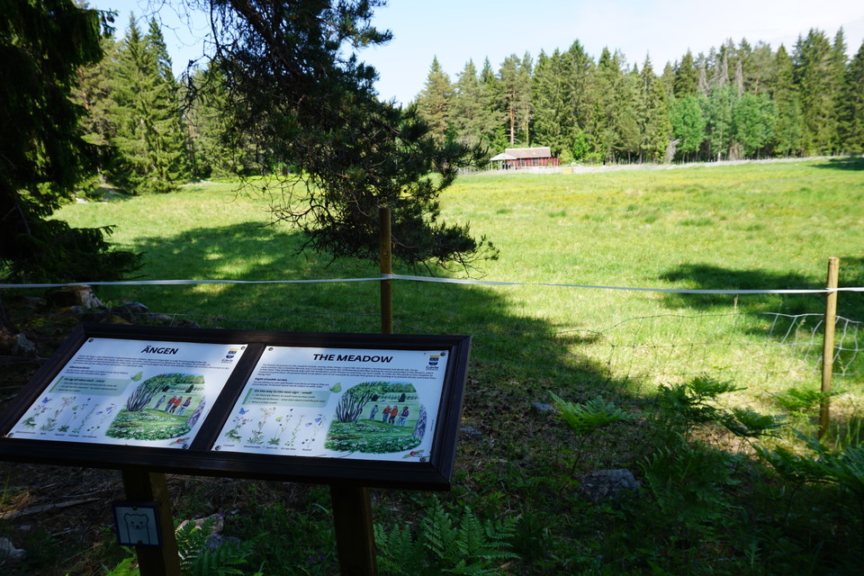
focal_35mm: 24
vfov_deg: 53.1
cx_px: 432
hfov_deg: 73.7
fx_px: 576
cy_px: 288
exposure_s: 1/100
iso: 100
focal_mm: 16
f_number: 9
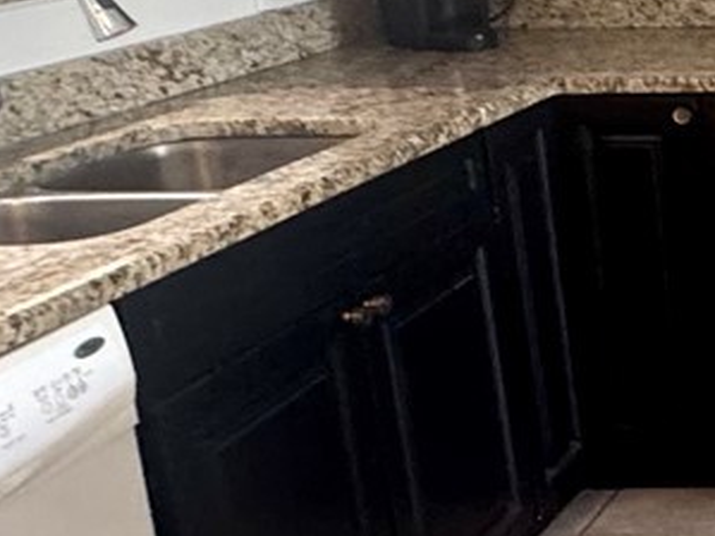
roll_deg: -0.7
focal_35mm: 75
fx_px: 1549
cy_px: 194
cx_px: 1255
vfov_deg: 19.6
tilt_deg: -15.9
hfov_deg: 19.8
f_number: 2.2
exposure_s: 1/60
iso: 250
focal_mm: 2.22
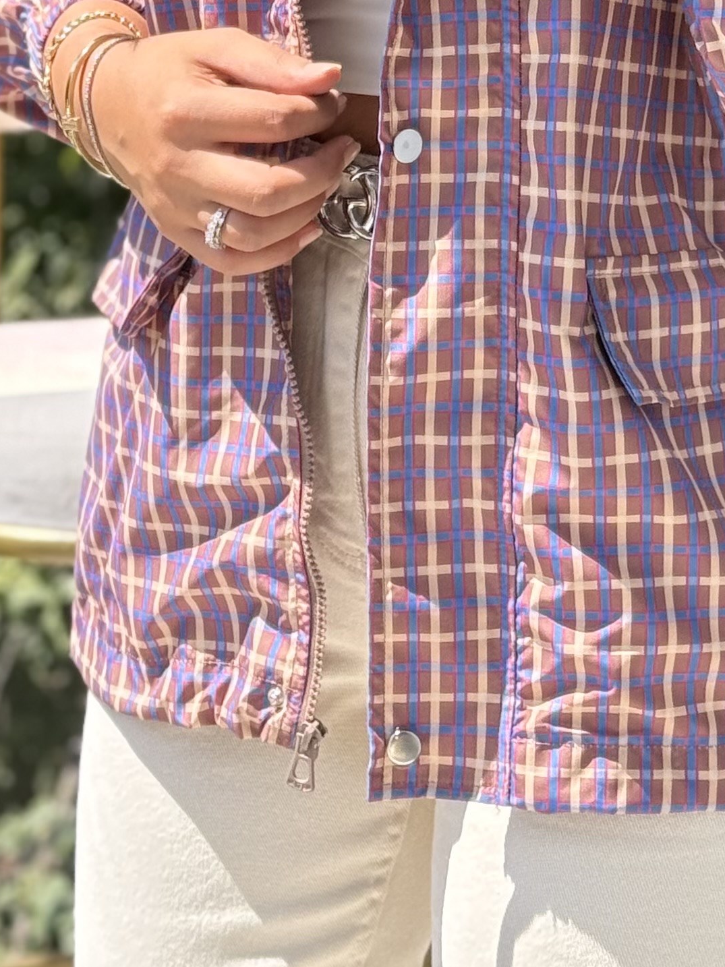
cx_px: 585
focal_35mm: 135
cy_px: -86
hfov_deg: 10.9
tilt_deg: -17.6
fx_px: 3771
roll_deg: -0.9
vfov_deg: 14.3
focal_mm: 6.76
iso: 80
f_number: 1.78
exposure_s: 1/437
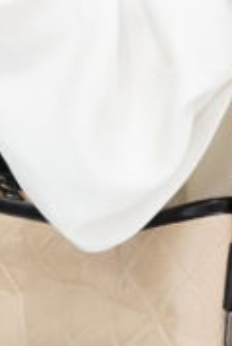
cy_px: -124
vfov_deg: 7.1
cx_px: 350
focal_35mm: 287
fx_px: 2769
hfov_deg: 4.8
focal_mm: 50
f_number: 6.3
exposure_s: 1/8
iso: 640
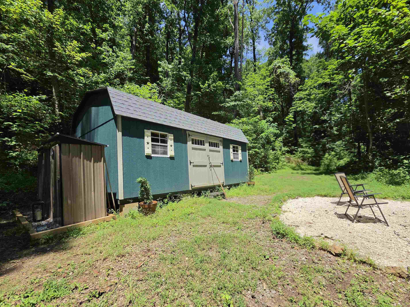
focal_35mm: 14
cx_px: 205
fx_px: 166
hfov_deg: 102.1
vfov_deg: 85.5
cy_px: 165
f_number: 2.2
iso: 100
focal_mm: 2.2
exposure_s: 1/3333
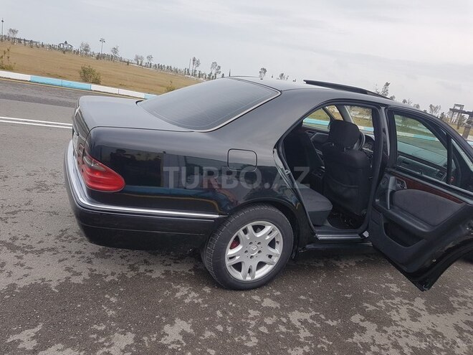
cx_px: 236
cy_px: 178
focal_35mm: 26
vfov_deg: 53.1
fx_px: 355
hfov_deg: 67.3
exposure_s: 1/814
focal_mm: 4.2
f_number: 1.7
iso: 40
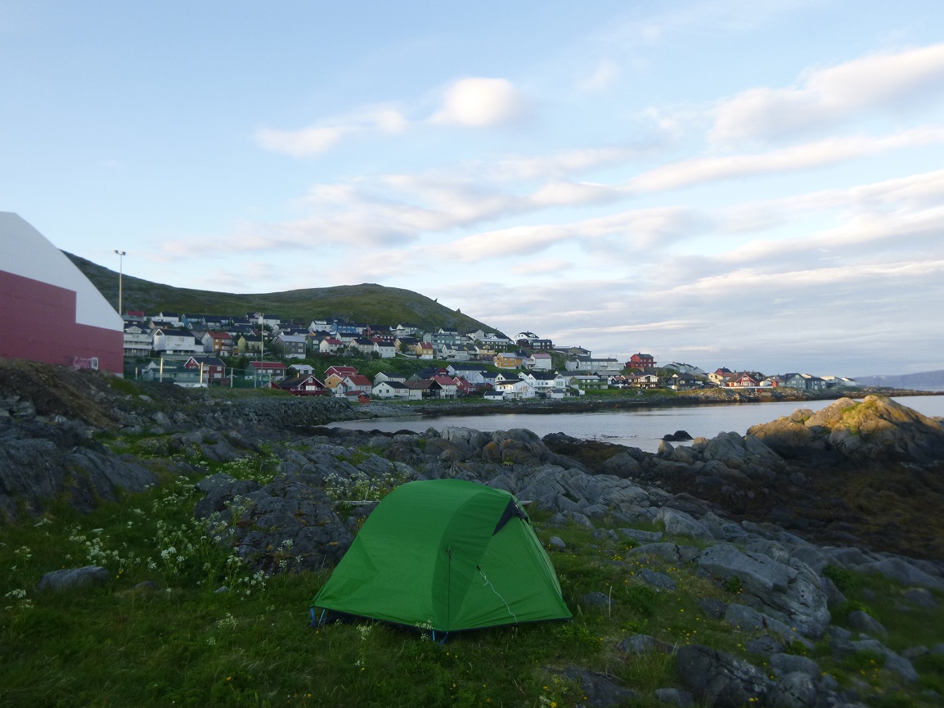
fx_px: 709
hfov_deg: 67.3
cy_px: 347
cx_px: 490
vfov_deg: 53.0
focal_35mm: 26
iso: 100
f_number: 3.9
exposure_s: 1/80
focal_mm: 4.5
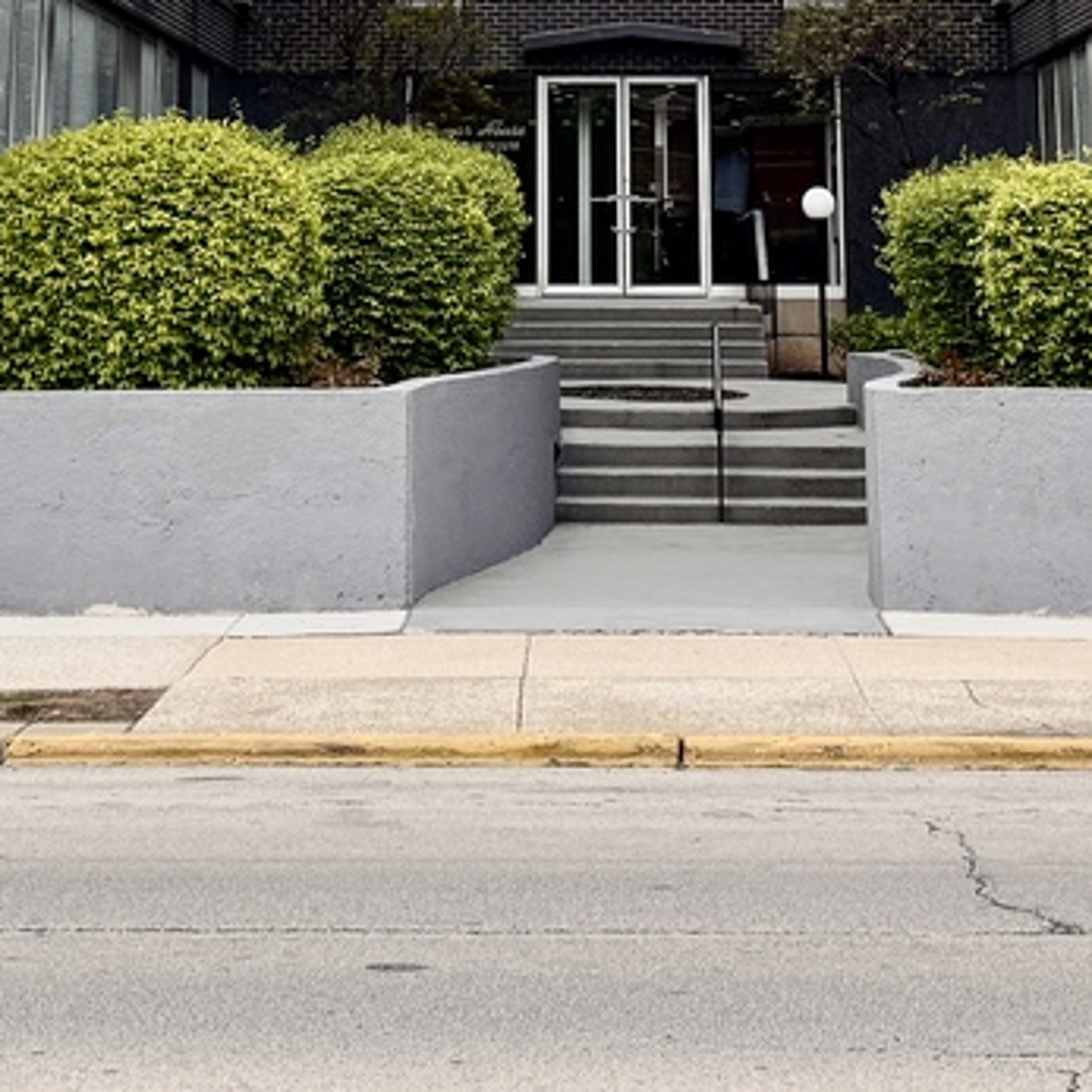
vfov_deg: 17.9
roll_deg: +0.1
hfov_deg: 19.7
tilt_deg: +12.8
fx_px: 3141
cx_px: 560
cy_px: -491
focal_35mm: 88
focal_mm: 6.76
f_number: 1.78
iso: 80
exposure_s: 1/3802
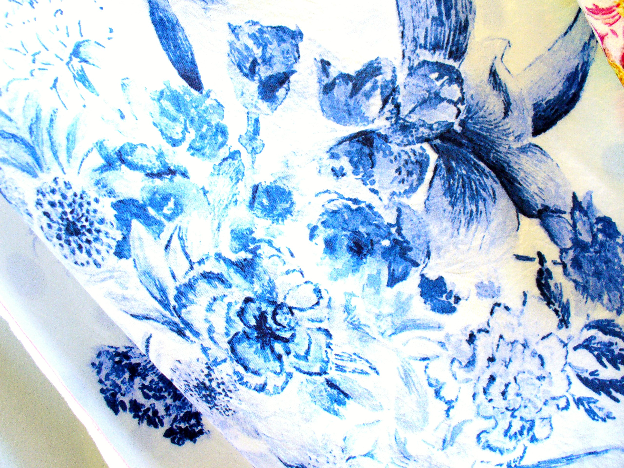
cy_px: 234
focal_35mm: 37
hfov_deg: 50.1
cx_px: 312
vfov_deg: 38.7
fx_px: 667
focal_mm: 6.1
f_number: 2.8
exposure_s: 1/40
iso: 100
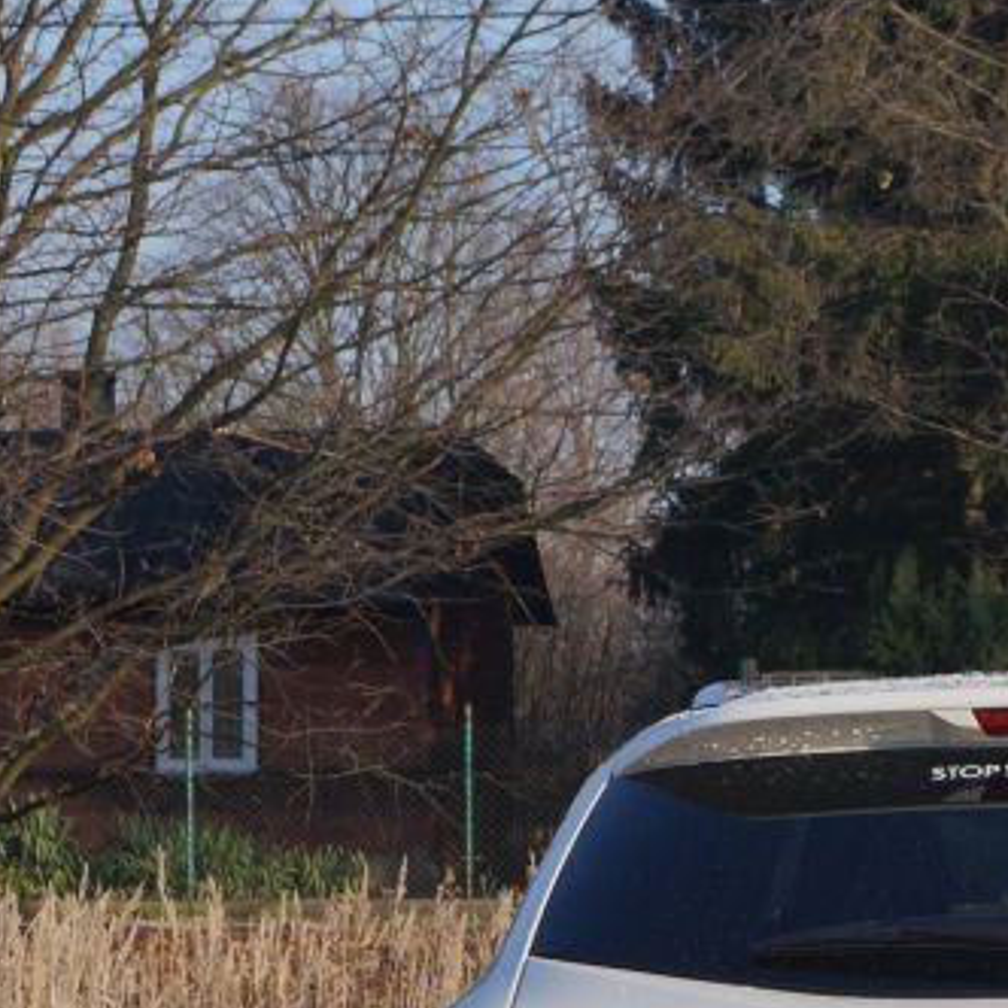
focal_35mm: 157
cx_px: 1087
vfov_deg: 11.0
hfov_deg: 11.0
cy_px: 975
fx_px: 5172
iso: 100
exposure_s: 1/250
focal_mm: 40
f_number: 9
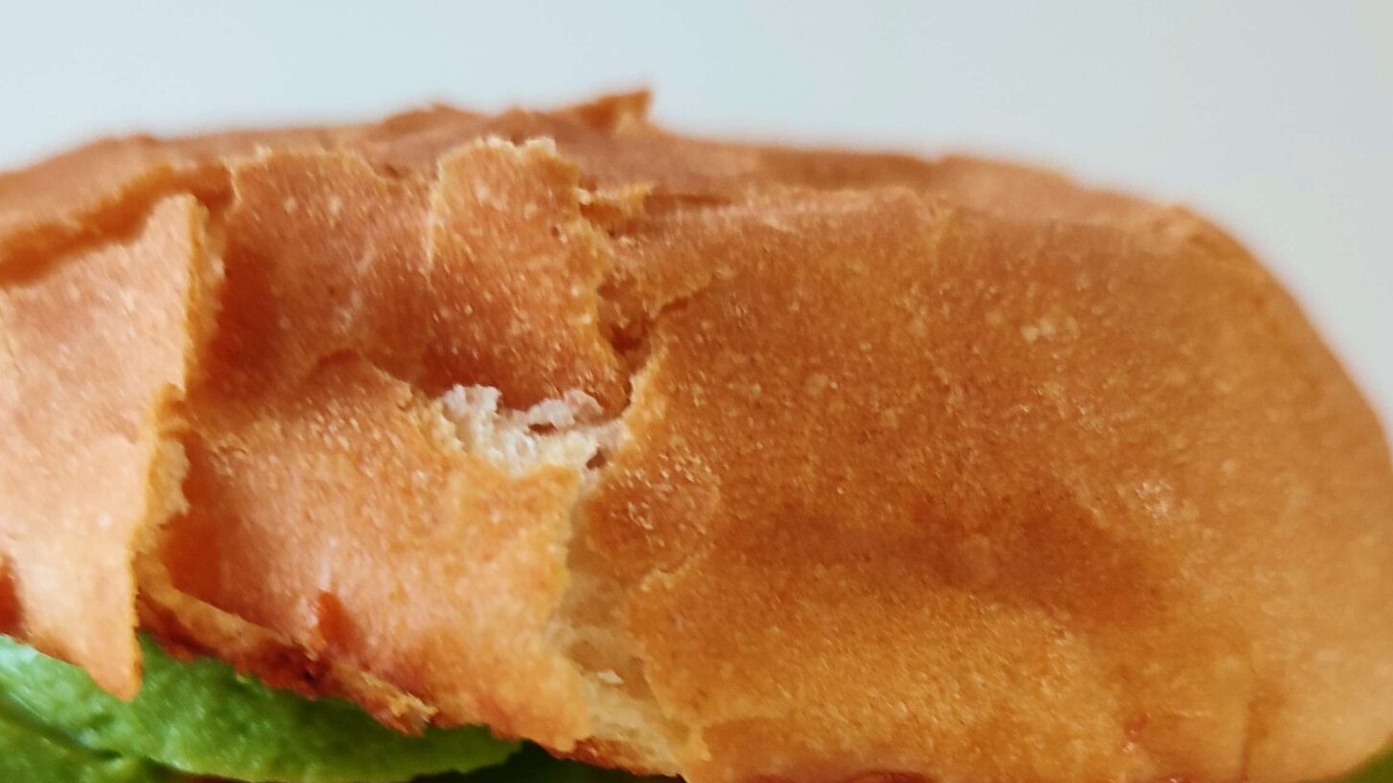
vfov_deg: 24.1
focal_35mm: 48
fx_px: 1773
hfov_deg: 42.9
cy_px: 721
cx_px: 637
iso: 736
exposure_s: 1/33
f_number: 1.9
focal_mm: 6.04
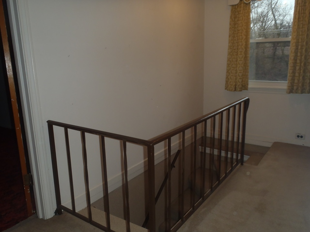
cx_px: 155
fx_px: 251
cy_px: 116
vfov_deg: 49.7
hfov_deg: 63.4
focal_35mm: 28
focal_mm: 5
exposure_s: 1/30
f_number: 3.9
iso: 100
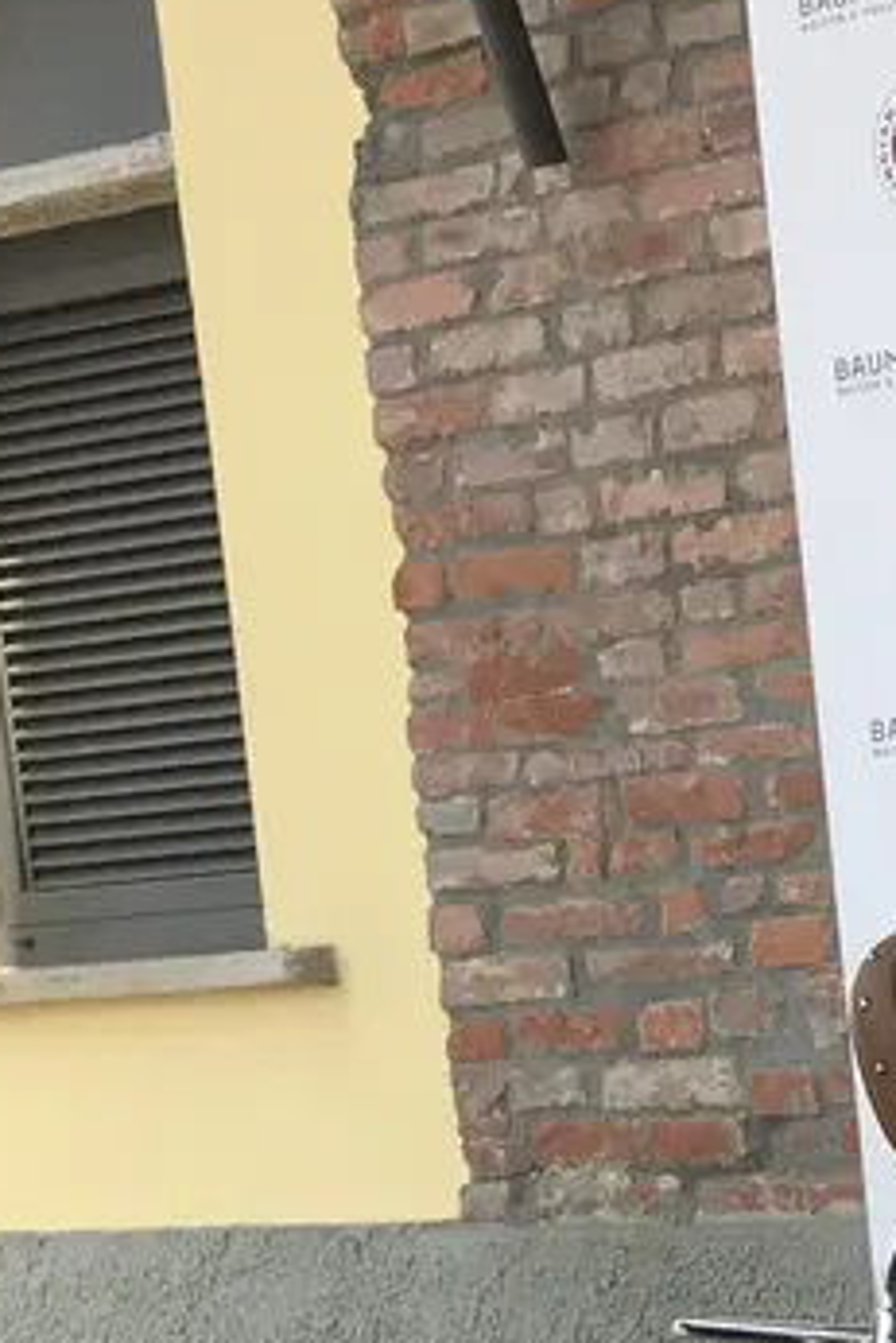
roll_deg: +4.3
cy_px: 1130
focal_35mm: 101
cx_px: 2149
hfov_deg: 11.3
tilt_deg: -3.7
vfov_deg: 19.9
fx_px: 3767
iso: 20
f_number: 1.8
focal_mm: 3.99
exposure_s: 1/912
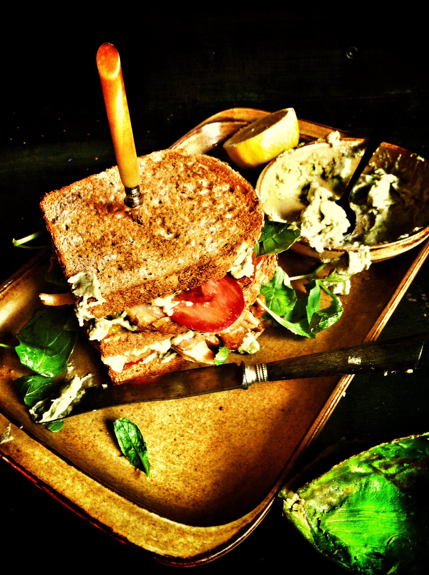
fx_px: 580
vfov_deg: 52.7
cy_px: 288
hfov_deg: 40.6
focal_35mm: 35
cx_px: 214
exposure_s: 1/15
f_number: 2.8
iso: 80
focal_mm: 3.85
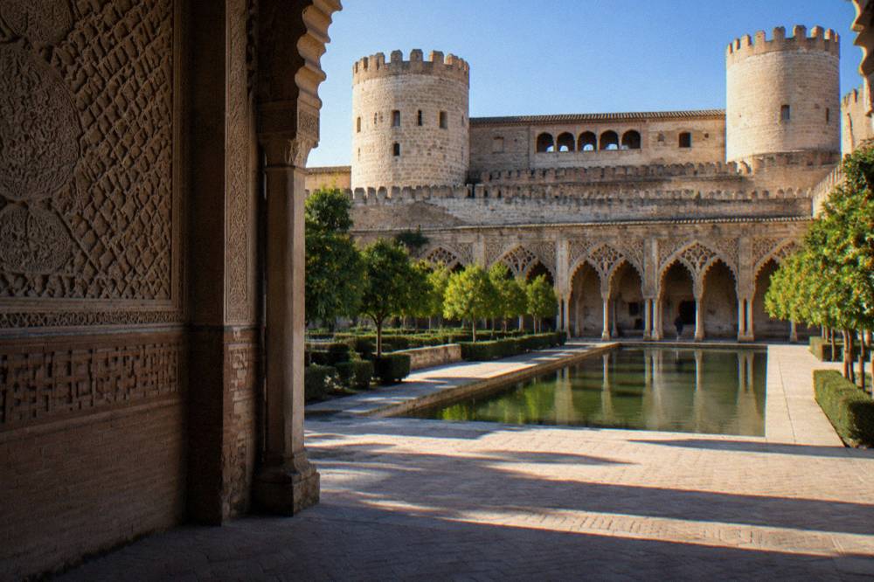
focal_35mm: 40
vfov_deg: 33.4
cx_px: 437
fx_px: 971
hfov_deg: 48.5
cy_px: 291
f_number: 11
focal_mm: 40
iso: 320
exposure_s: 1/80
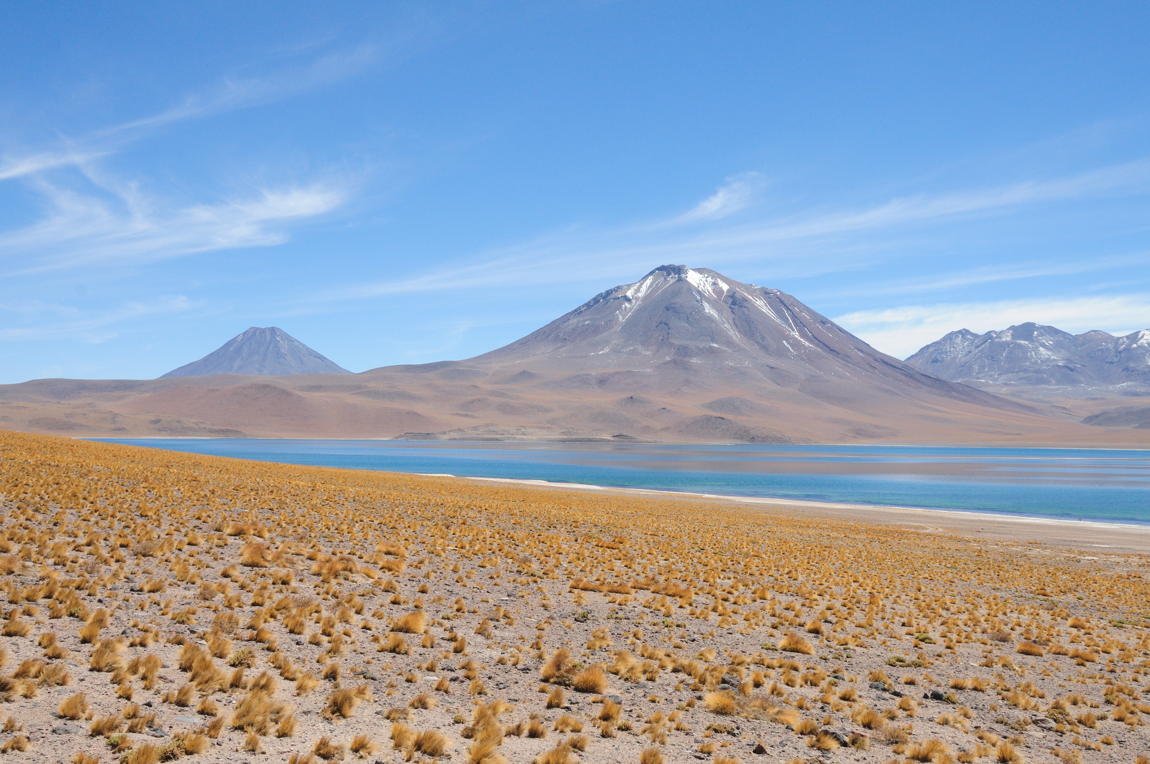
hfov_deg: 49.6
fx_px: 1244
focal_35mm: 39
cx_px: 575
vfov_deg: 34.1
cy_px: 382
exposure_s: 1/640
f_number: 13
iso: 400
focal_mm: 26
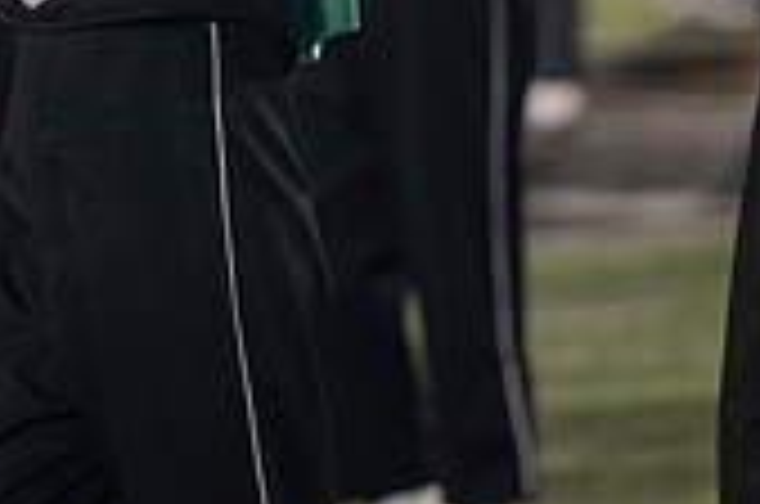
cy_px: -297
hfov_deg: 3.0
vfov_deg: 2.0
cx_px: 220
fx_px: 14476
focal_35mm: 687
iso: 1000
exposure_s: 1/500
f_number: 2.8
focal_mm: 200
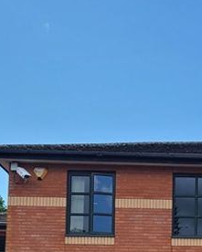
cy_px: 304
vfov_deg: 18.5
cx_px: 292
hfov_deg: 14.7
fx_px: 732
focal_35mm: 98
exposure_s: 1/350
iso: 16
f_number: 1.8
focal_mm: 7
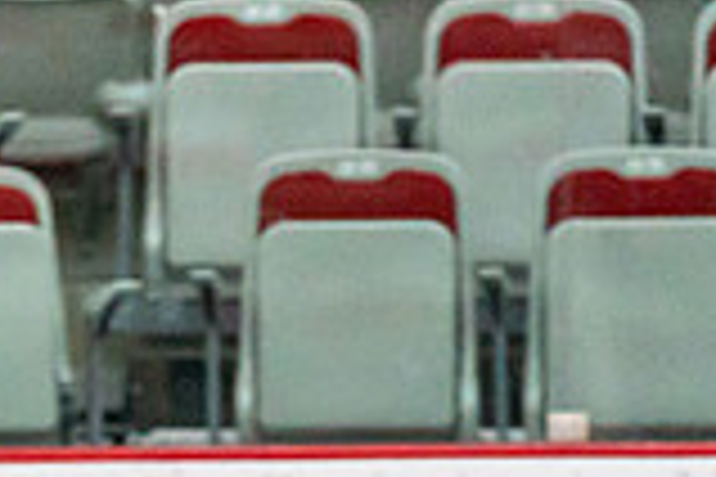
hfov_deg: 2.0
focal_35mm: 1053
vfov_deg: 1.3
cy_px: 1050
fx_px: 20941
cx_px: 14
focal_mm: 200
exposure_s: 1/1250
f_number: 2.8
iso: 3200
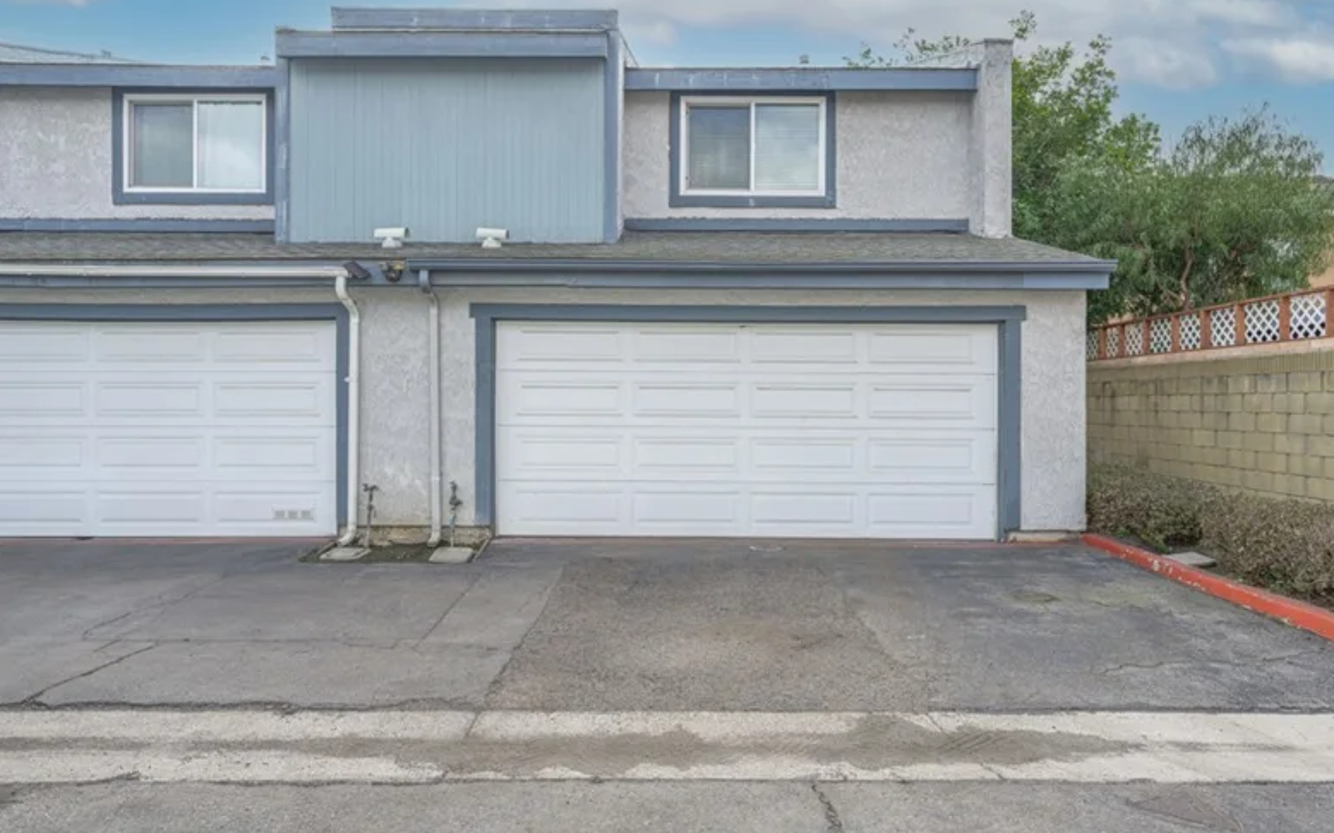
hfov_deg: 79.7
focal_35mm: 22
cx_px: 660
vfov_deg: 55.0
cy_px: 408
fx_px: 800
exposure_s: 1/160
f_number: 8
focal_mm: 20
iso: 80
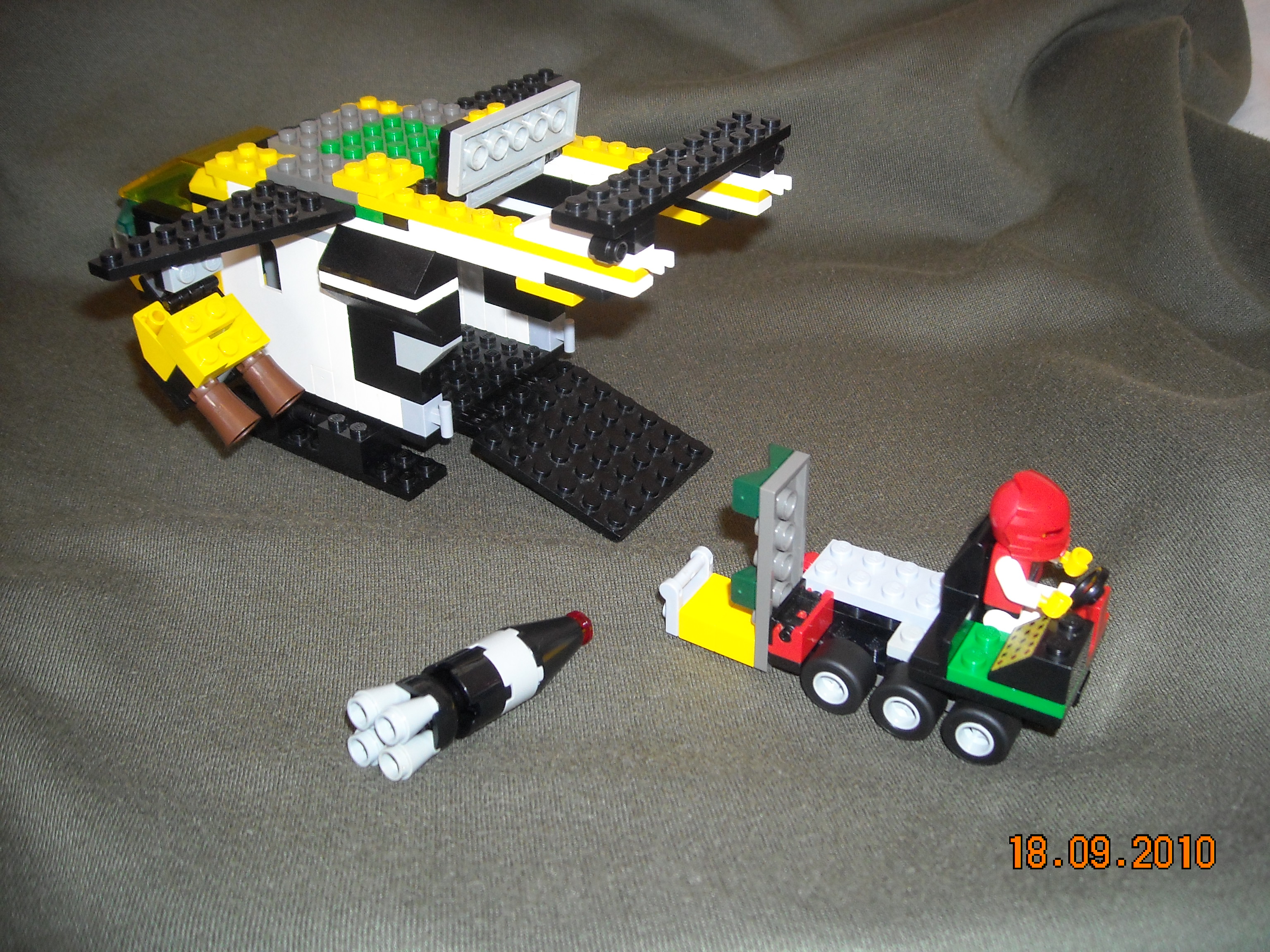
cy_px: 476
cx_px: 635
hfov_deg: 52.6
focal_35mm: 35
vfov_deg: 40.7
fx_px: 1284
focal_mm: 5.7
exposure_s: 1/60
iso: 200
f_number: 2.8
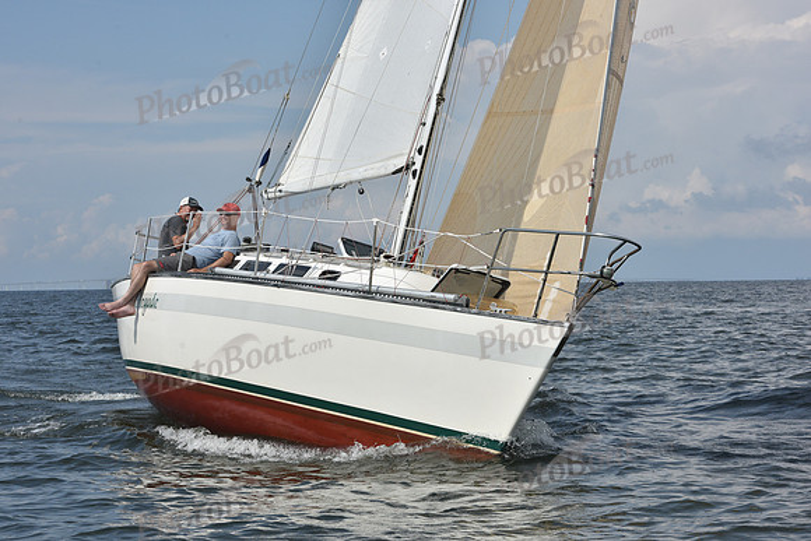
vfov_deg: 14.9
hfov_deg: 22.1
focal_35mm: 92
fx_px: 2073
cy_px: 270
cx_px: 406
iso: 320
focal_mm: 92
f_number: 11
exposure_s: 1/1250
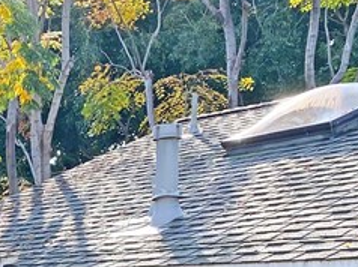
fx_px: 1157
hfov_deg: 15.5
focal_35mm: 112
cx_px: -250
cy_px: 432
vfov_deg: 12.4
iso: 32
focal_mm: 4.25
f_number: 1.8
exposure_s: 1/515
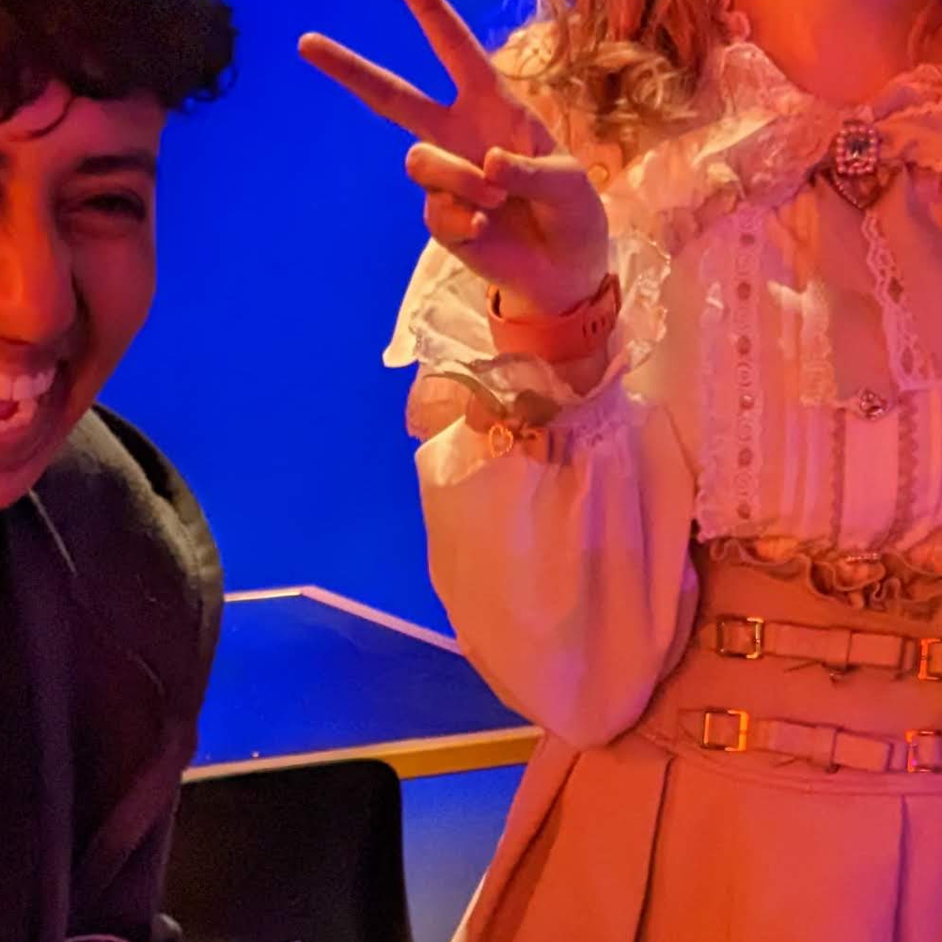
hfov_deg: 18.1
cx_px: 431
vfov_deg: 17.9
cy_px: 774
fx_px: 2956
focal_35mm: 96
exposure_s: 1/120
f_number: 1.73
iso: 479
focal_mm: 4.38
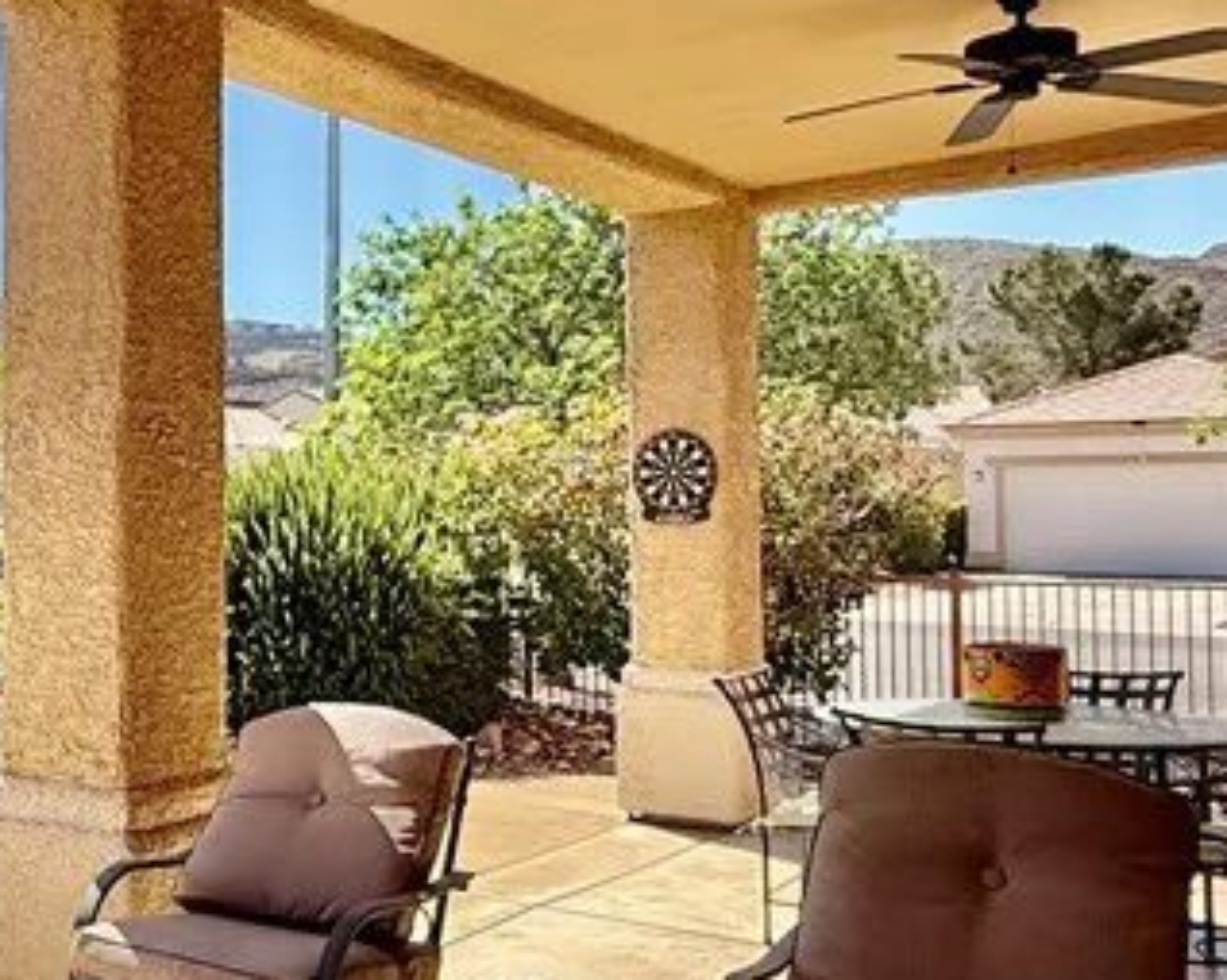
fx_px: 1597
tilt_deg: +2.7
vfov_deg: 34.1
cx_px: 69
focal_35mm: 44
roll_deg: +0.1
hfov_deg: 38.4
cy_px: 451
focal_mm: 2.22
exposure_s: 1/1848
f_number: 2.2
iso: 50
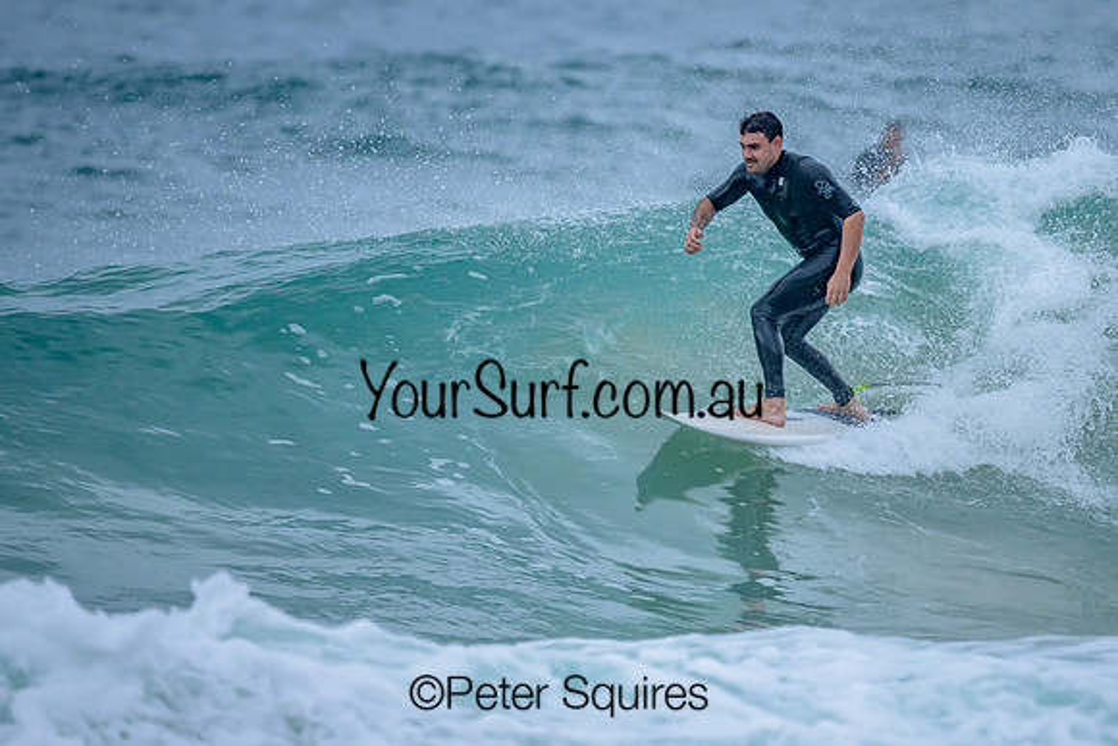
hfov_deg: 2.1
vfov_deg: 1.4
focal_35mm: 962
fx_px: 29874
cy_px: 339
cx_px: 672
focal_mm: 800
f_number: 6.3
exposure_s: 1/3200
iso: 1600
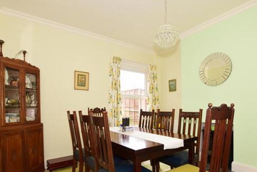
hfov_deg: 83.8
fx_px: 143
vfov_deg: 61.0
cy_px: 109
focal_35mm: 20
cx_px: 139
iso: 200
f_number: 5
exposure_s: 1/50
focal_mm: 10
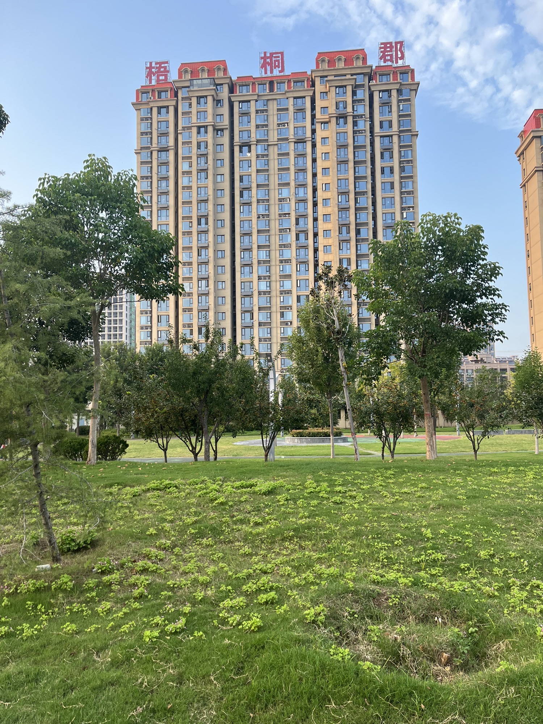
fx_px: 544
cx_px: 272
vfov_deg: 67.3
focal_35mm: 26
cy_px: 362
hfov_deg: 53.1
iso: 50
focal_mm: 5.1
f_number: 1.6
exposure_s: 1/314
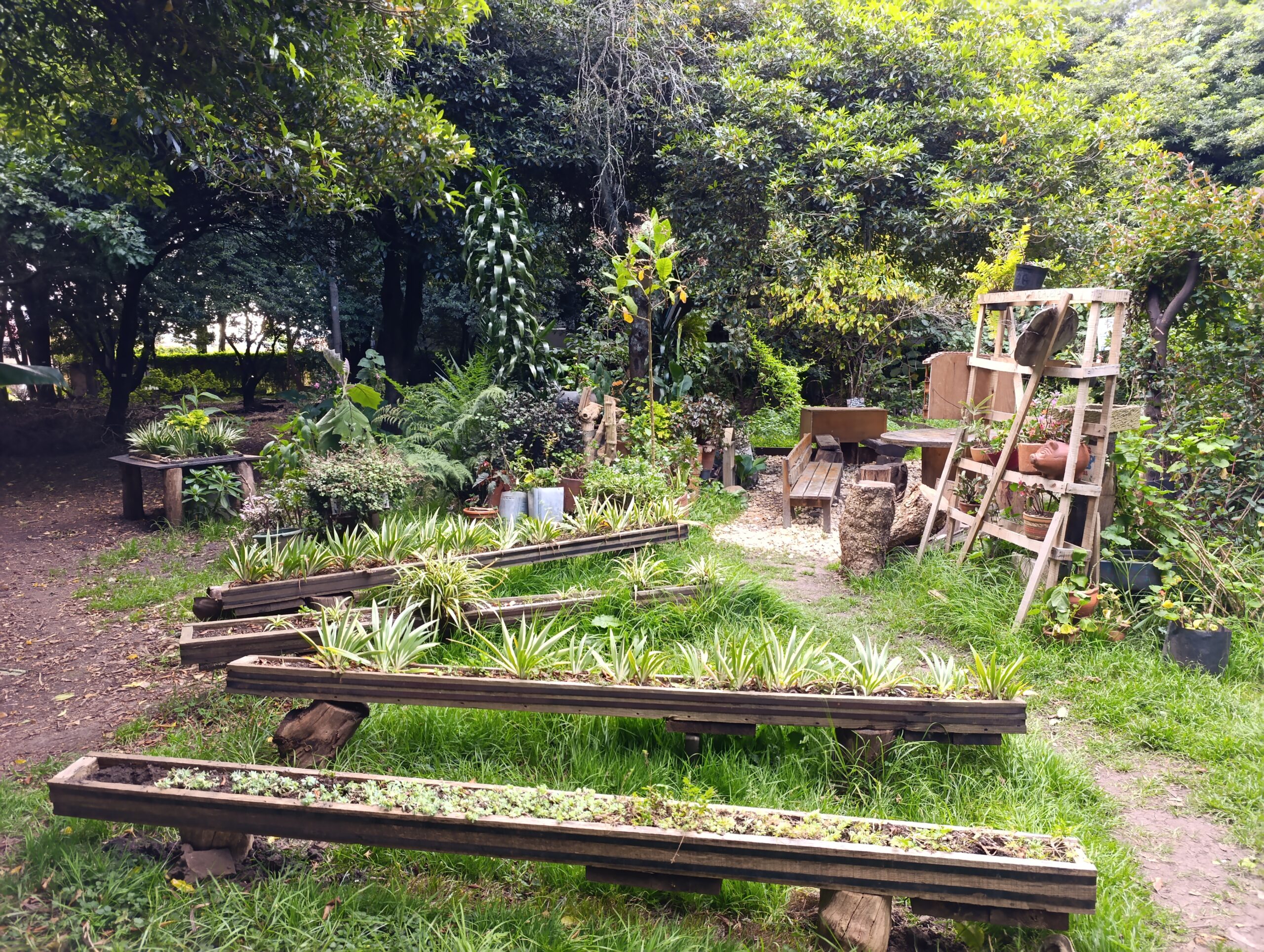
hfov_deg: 73.8
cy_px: 476
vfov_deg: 59.0
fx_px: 841
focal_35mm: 23
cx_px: 632
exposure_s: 1/120
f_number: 1.6
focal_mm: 6.14
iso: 640
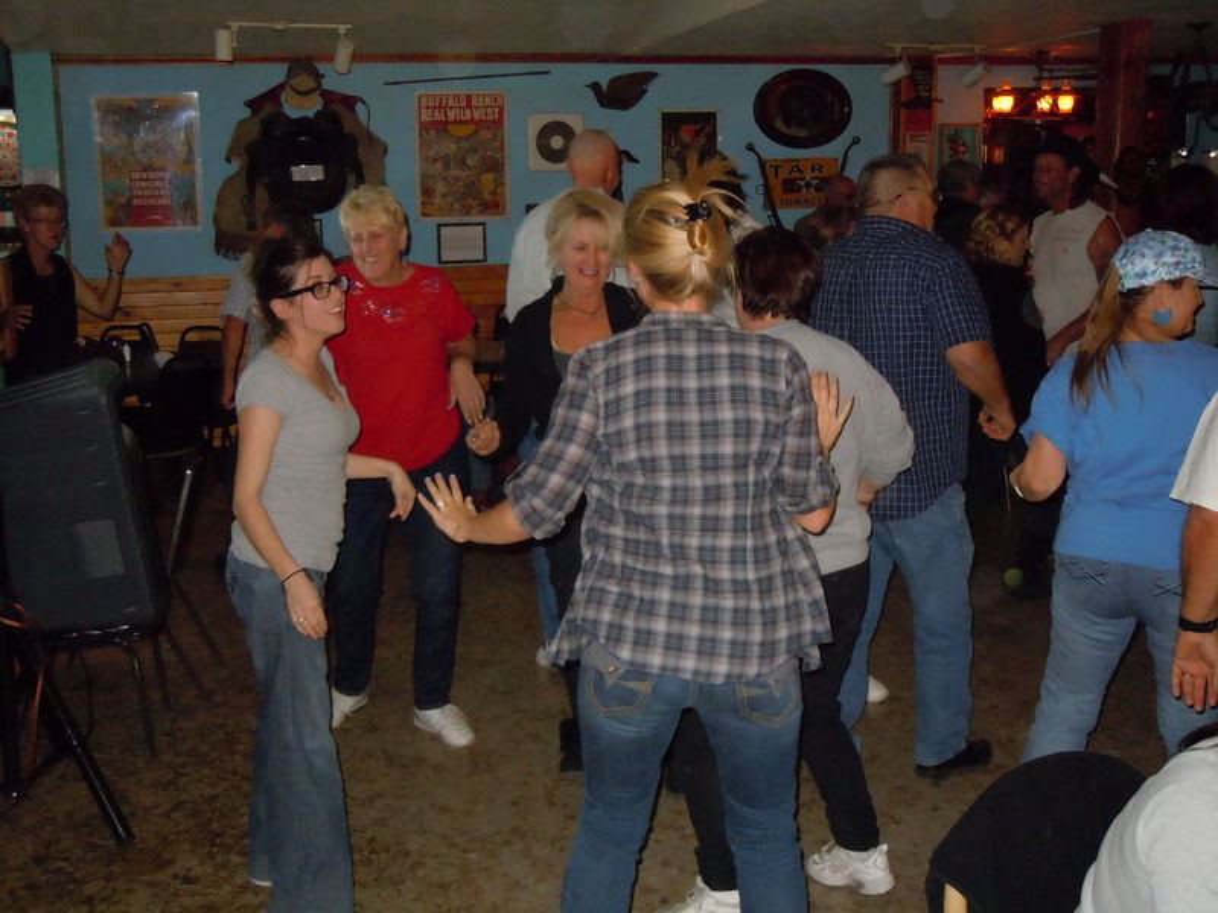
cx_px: 609
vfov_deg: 32.2
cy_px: 456
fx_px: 1583
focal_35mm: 45
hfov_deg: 42.1
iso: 800
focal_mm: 8.1
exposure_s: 1/30
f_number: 3.8
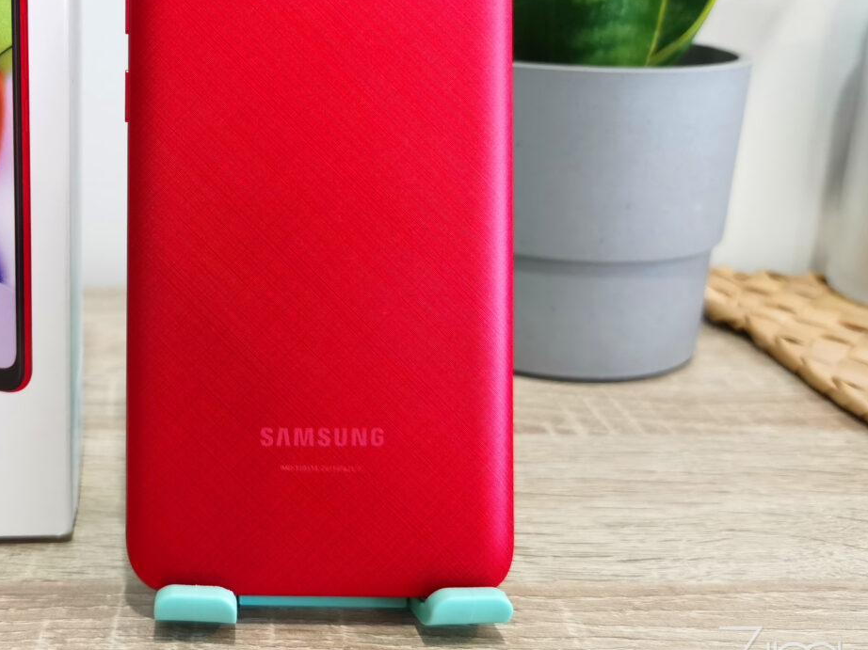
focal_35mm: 45
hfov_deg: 40.2
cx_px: 161
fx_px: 1128
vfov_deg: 31.7
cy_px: 185
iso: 320
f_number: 1.6
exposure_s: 1/33.3
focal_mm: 5.56
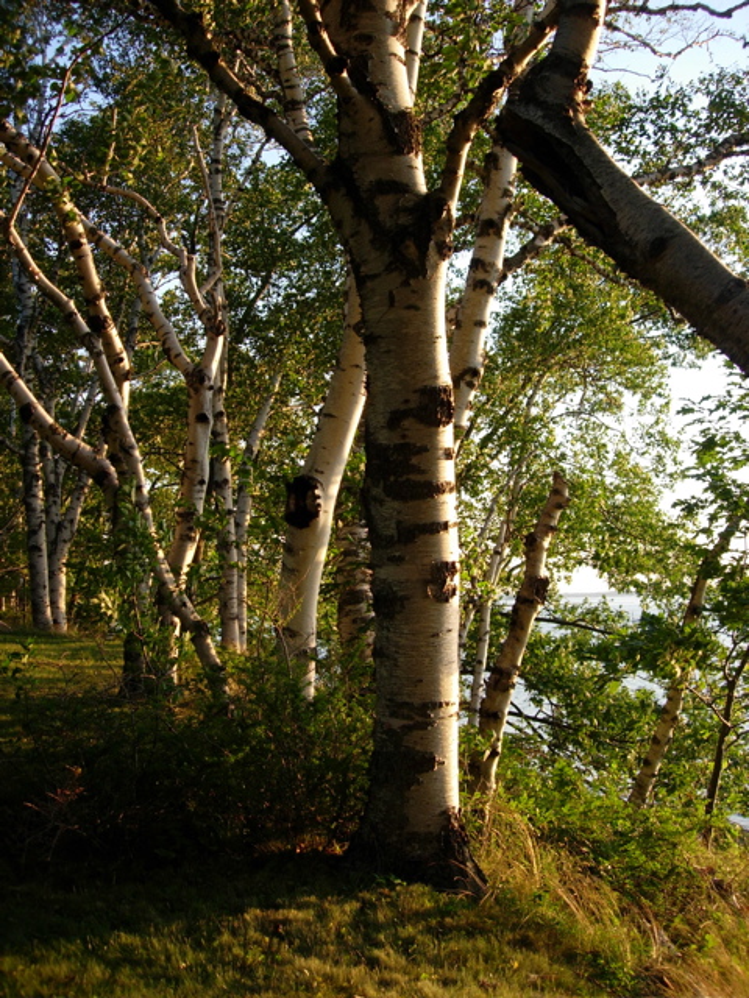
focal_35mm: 38
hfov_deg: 37.7
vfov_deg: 49.0
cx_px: 374
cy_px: 499
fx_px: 1096
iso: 64
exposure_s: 1/203
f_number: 2.8
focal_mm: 7.8
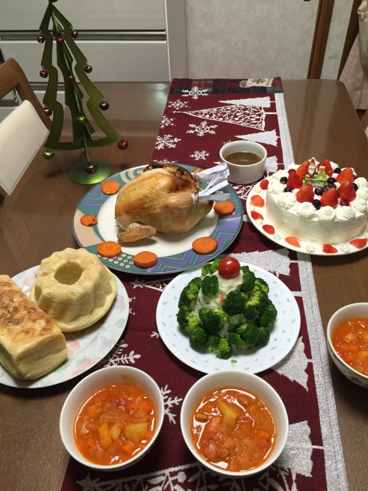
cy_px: 246
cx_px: 184
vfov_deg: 61.7
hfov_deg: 48.2
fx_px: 411
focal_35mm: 29
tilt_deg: -45.0
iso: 50
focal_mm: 4.15
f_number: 2.2
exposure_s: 1/30
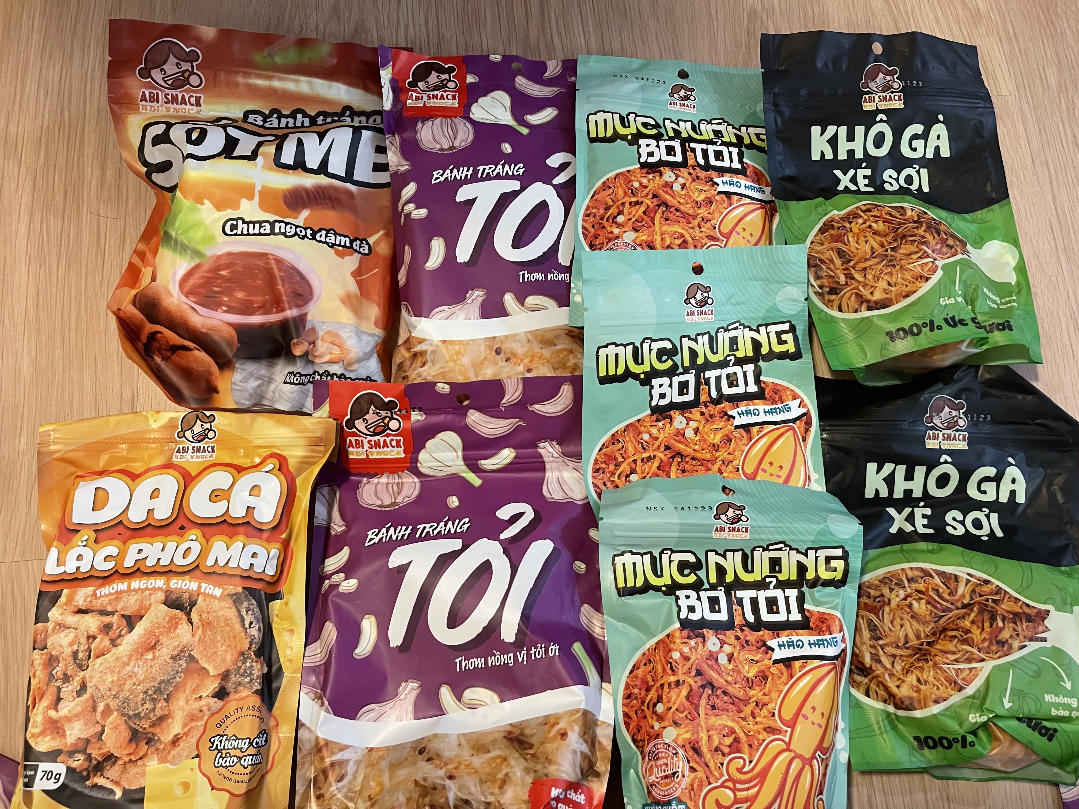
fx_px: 779
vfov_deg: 54.9
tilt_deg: -75.8
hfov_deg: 69.4
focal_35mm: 25
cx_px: 540
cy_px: 404
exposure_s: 1/50
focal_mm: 5.1
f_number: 1.6
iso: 500
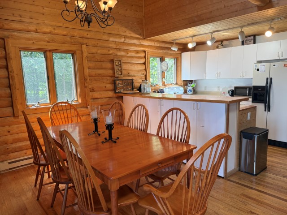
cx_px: 144
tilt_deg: -7.8
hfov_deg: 71.6
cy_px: 108
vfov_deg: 56.8
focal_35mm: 24
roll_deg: +1.7
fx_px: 199
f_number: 1.78
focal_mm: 6.76
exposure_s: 1/120
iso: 125
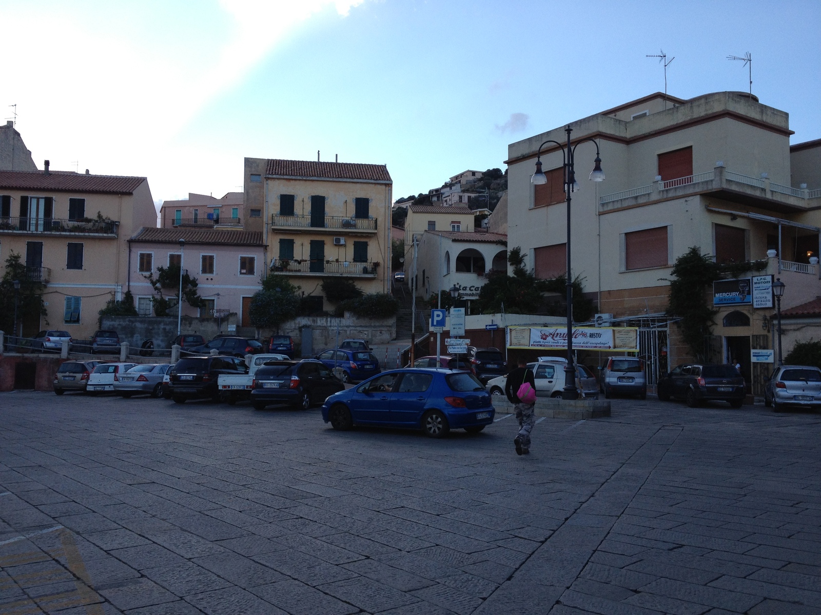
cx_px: 410
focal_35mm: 35
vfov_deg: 40.7
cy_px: 308
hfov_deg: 52.6
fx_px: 830
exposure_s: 1/397
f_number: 2.4
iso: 64
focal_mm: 4.28
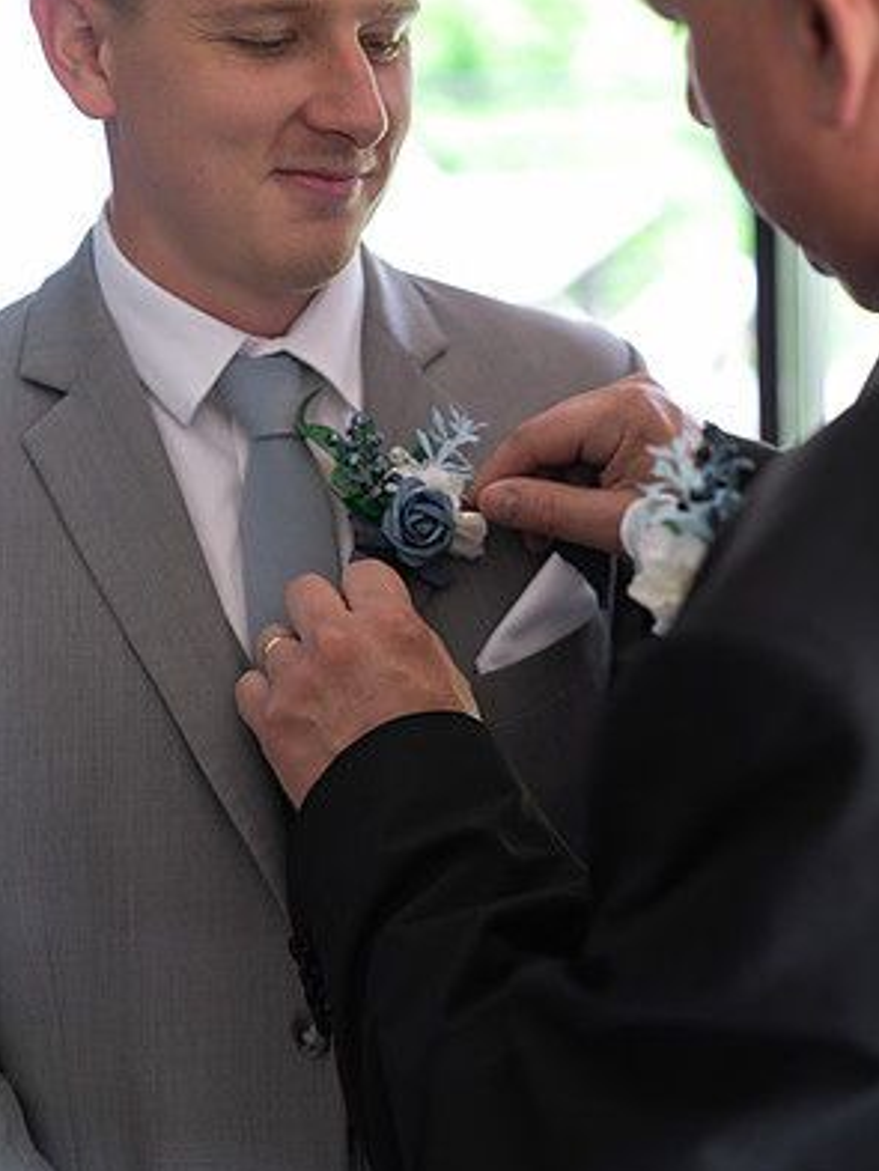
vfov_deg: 25.3
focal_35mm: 77
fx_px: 2606
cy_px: 524
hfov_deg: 19.1
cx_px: 444
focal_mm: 70
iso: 250
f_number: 2.8
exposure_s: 1/125
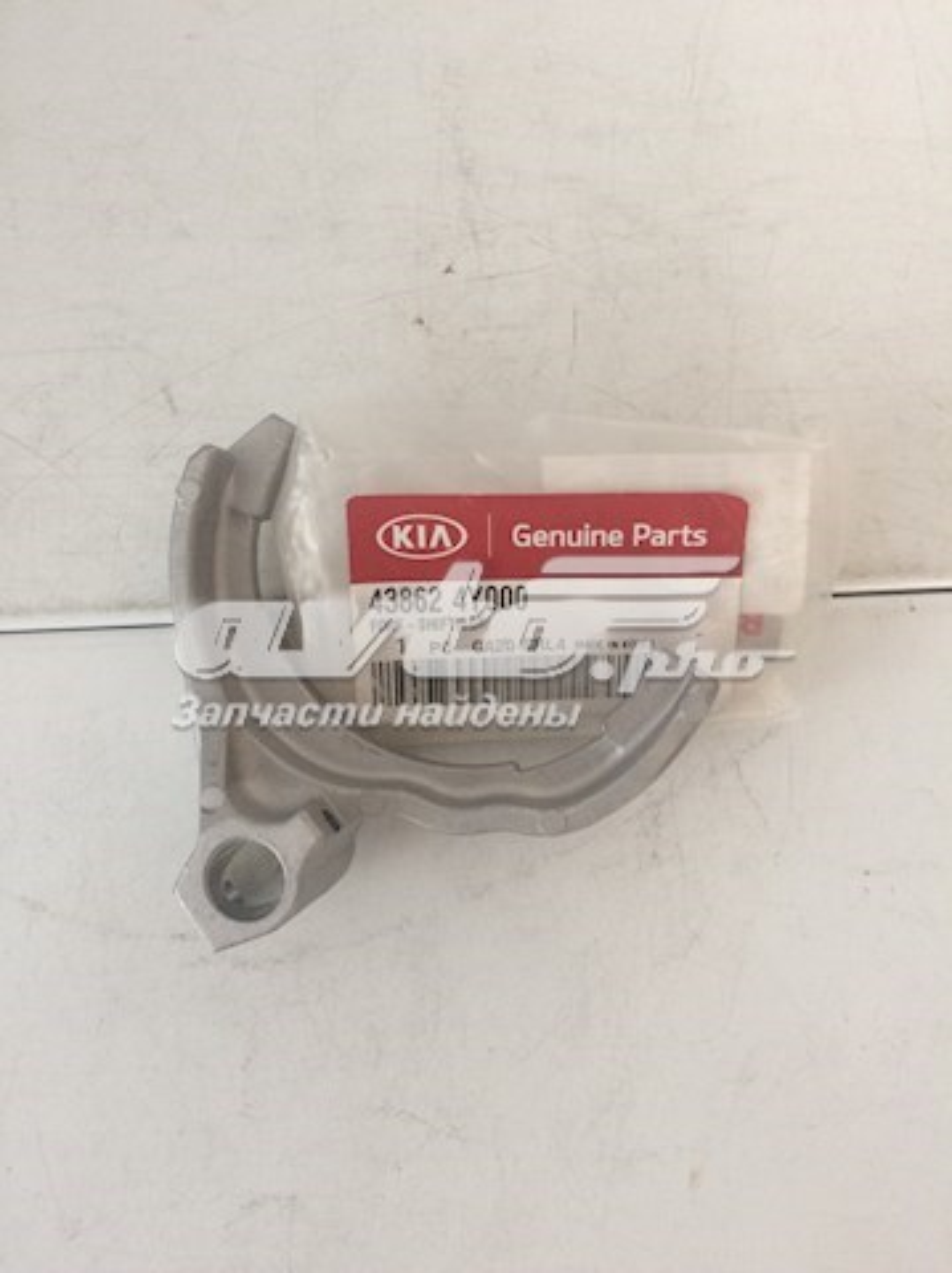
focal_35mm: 29
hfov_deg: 48.2
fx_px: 1065
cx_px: 476
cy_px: 636
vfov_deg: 61.7
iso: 200
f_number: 2.2
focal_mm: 4.15
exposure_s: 1/33
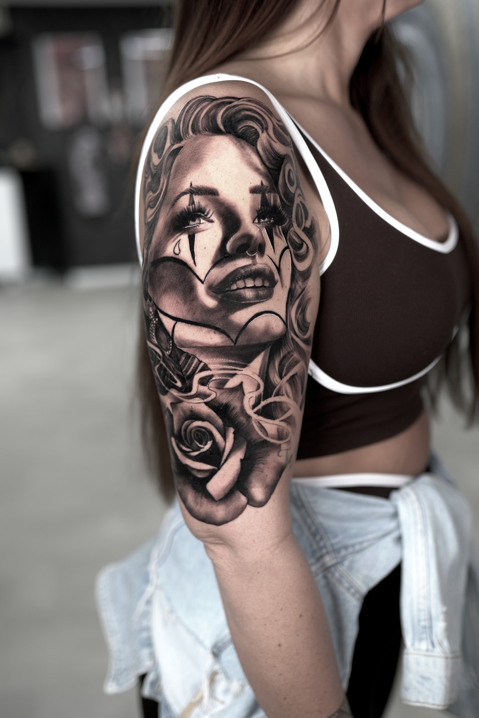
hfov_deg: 37.9
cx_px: 240
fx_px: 698
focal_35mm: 35
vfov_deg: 54.4
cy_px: 359
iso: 400
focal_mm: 35
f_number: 2
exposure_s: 1/80
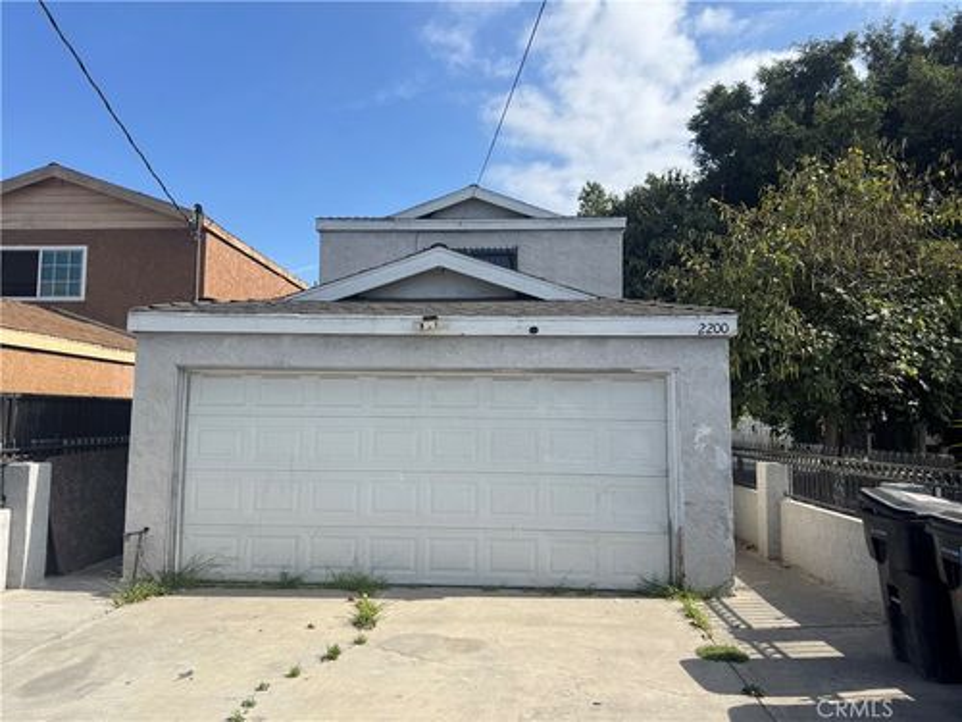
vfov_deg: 56.8
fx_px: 667
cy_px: 361
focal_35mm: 24
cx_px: 481
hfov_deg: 71.6
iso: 80
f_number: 1.78
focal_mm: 6.76
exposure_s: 1/4608
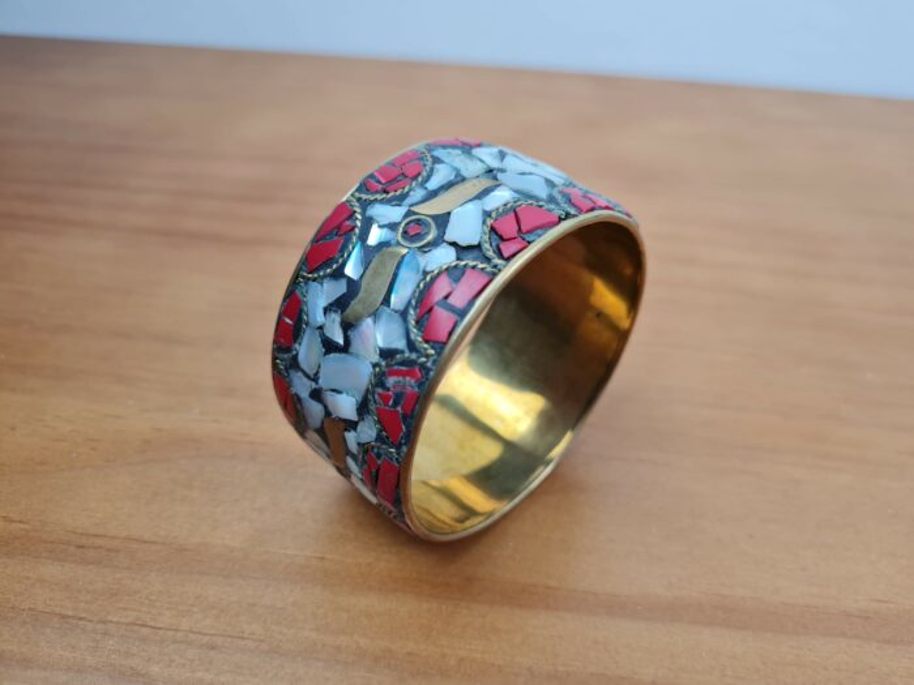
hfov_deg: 67.3
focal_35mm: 26
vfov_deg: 53.1
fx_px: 687
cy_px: 342
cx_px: 457
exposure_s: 1/120
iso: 64
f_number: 1.8
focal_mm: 5.4
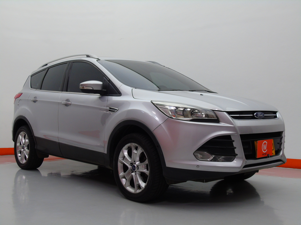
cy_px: 112
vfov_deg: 36.0
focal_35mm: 40
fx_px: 348
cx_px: 150
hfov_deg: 46.8
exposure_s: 1/30
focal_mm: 7.1
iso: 80
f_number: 3.9
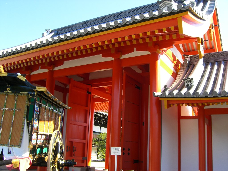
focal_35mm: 38
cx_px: 114
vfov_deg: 37.7
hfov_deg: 49.0
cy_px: 86
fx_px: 250
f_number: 4.3
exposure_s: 1/125
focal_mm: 6.2
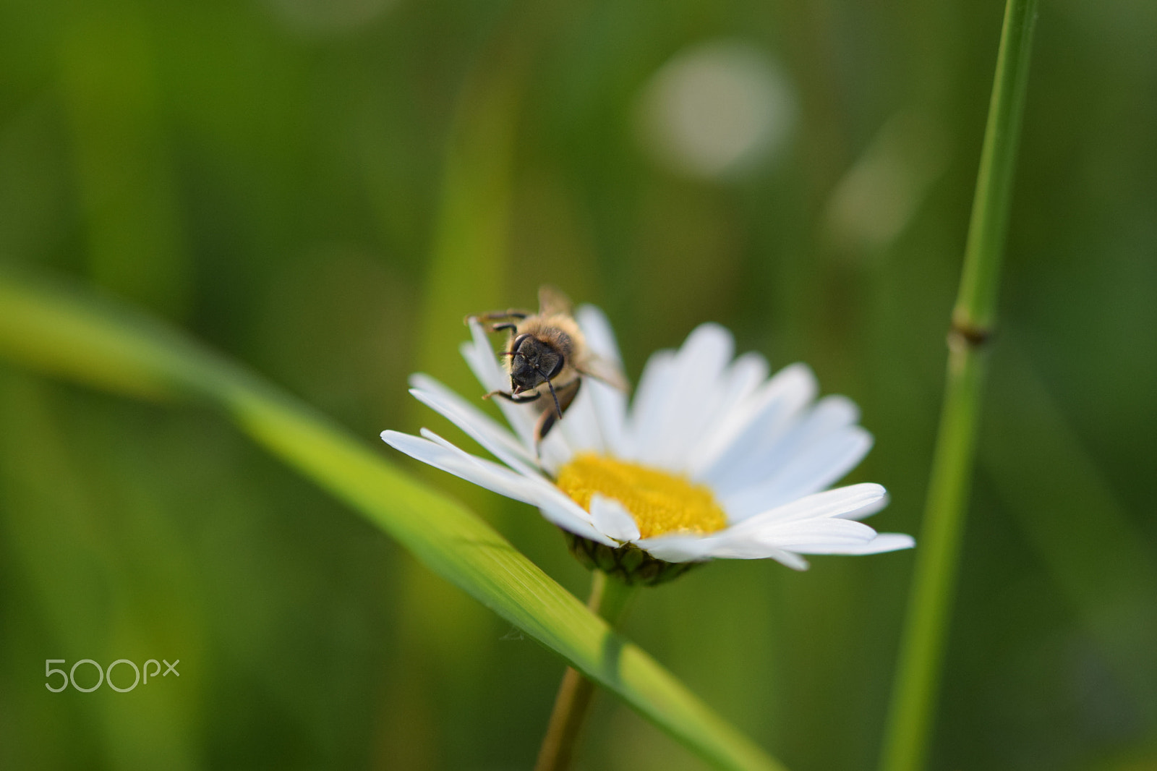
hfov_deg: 22.6
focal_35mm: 90
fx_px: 2892
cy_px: 386
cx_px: 578
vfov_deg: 15.2
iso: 800
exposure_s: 1/2500
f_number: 3.2
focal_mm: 60
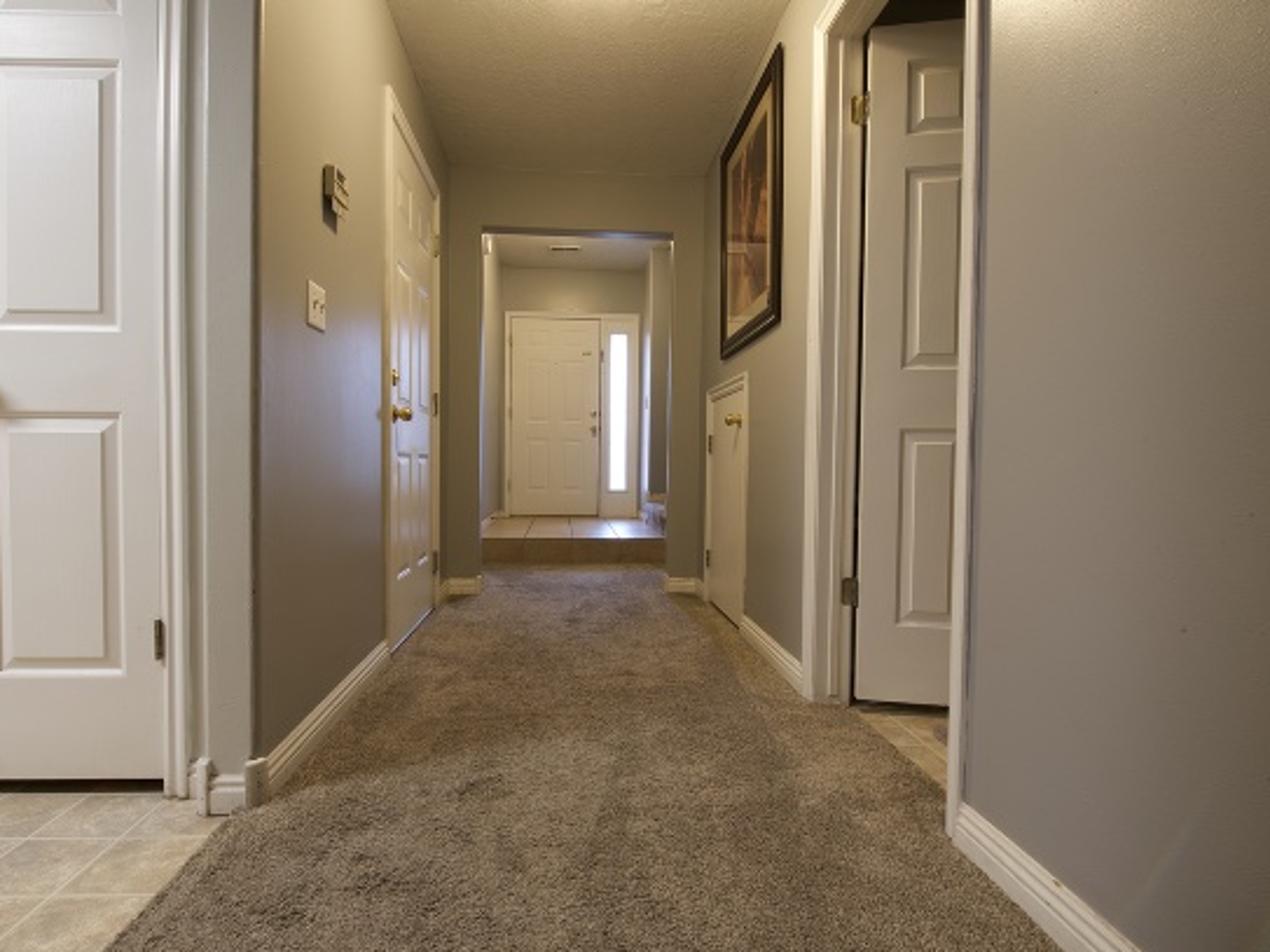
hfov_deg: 91.0
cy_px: 483
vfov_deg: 74.7
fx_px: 624
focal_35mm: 17
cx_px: 615
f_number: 22
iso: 200
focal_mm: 15
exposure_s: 4
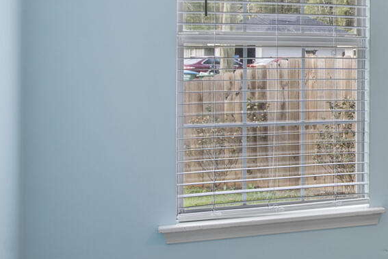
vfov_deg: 20.2
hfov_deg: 24.4
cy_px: 87
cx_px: 558
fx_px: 722
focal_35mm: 67
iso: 500
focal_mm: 19
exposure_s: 1/5
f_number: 8
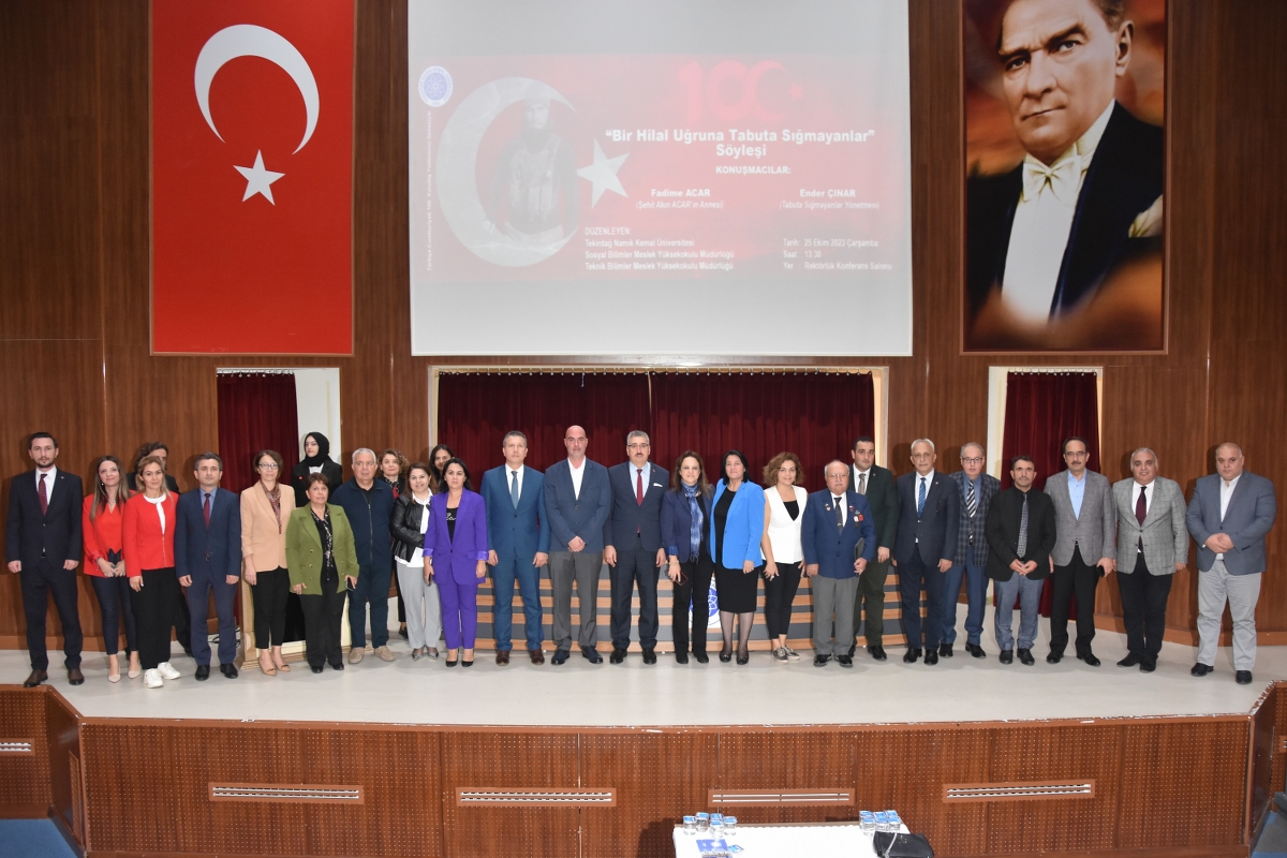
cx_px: 644
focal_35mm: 27
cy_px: 429
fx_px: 965
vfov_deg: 47.9
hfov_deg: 67.4
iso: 1400
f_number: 3.5
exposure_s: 1/60
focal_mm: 18
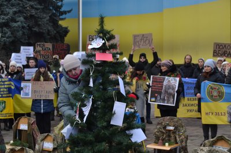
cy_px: 76
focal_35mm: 66
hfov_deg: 30.5
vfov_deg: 20.6
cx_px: 116
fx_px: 423
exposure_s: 1/125
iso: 200
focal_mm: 44
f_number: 5.6
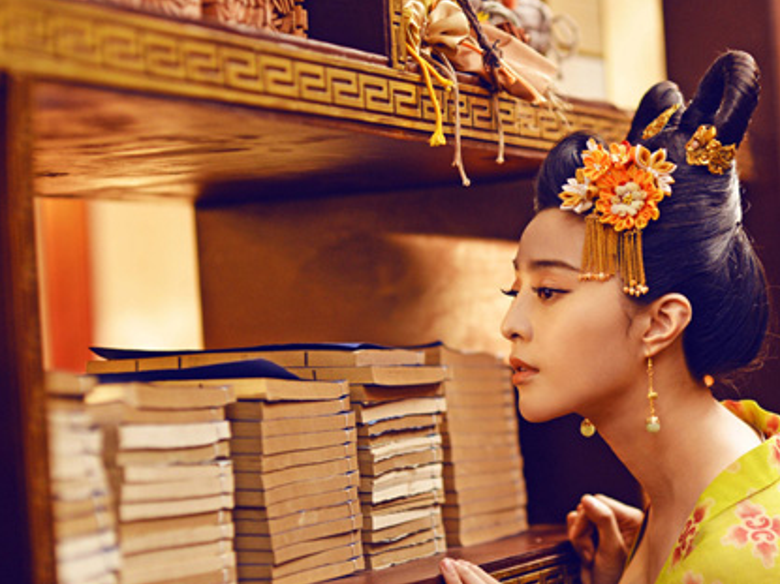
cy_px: 296
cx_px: 547
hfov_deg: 16.6
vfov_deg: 12.5
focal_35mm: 118
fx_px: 2658
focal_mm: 85
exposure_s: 1/200
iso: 800
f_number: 2
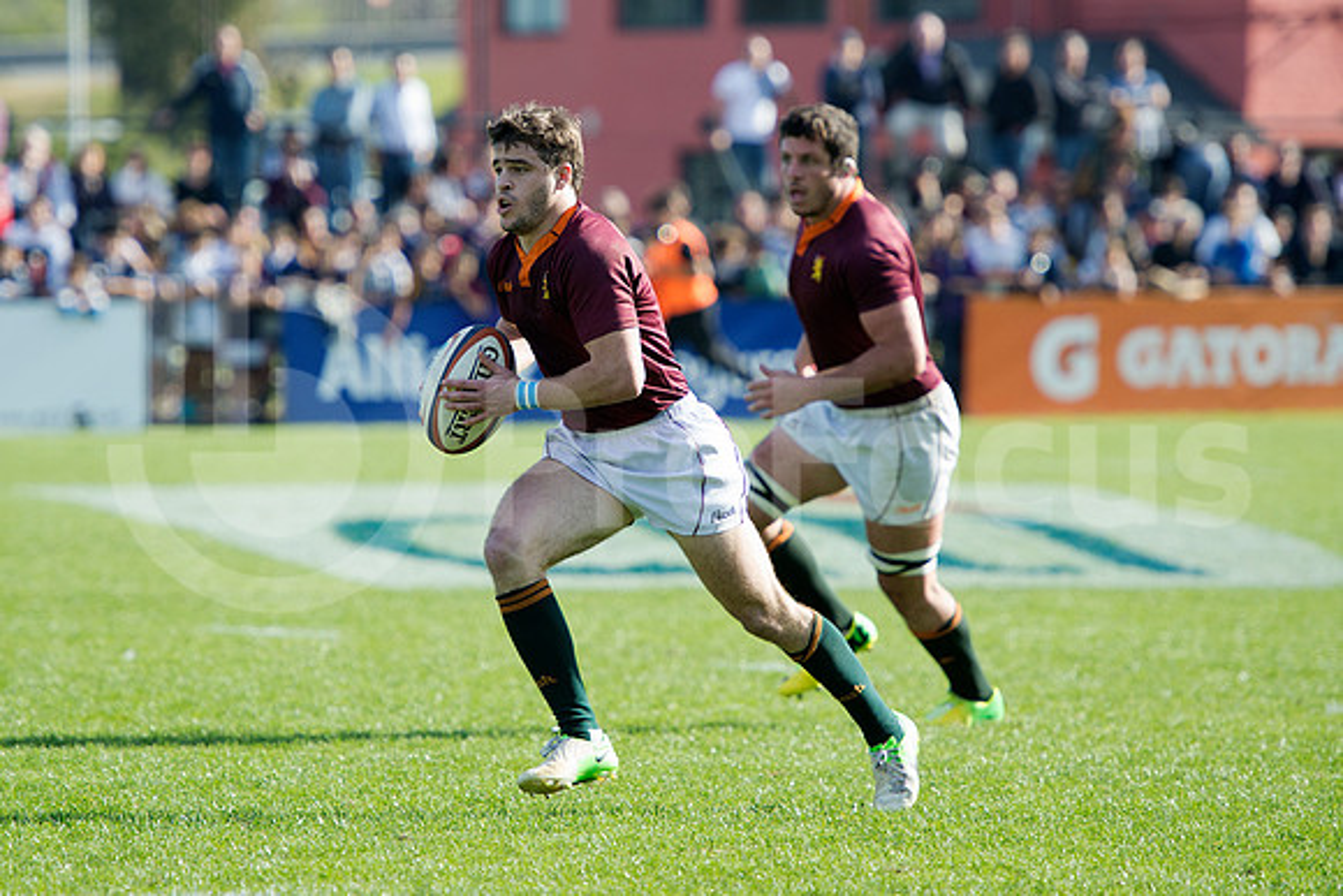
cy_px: 448
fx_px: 8955
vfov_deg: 5.7
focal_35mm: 240
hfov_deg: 8.6
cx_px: 672
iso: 500
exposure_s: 1/800
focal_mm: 240
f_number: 4
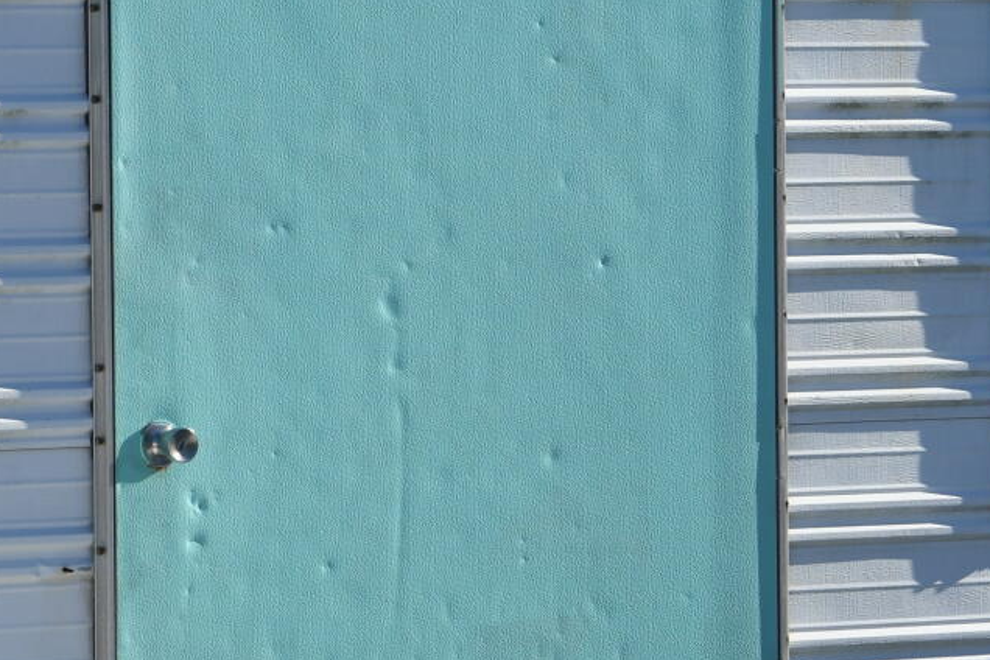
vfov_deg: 4.2
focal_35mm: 330
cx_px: 383
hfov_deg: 6.2
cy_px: 205
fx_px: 9074
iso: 200
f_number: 10
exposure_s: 1/400
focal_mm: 70
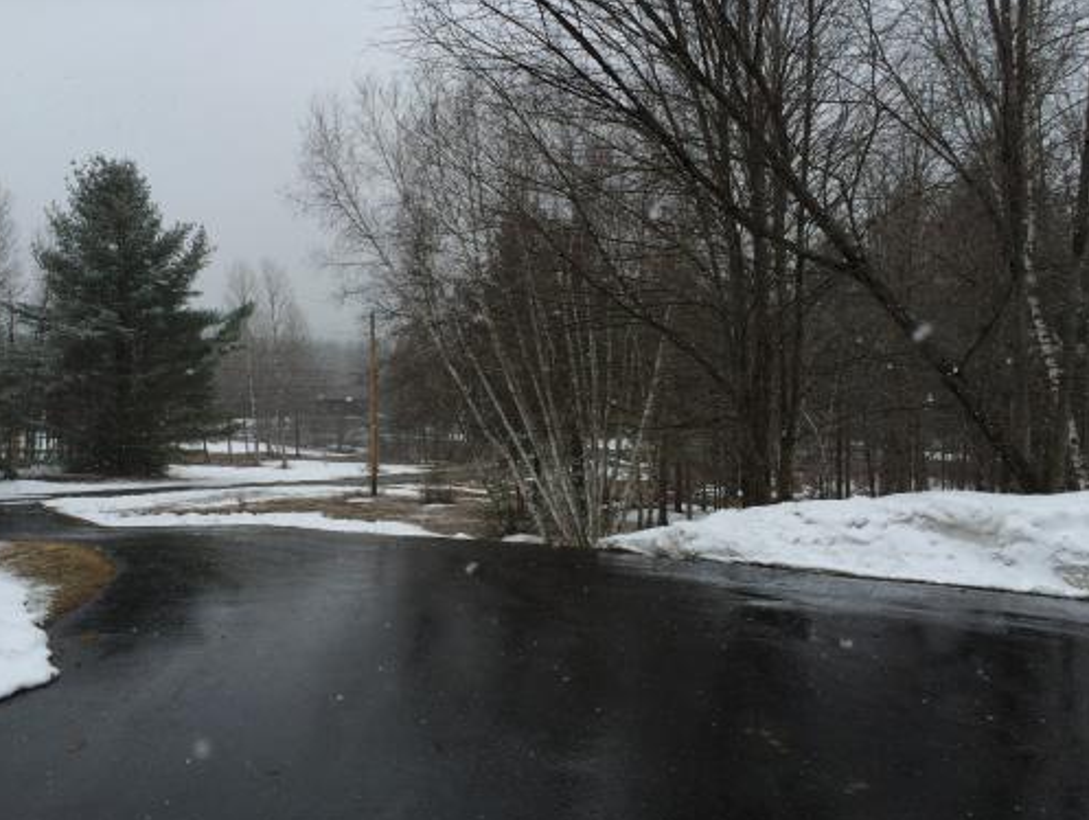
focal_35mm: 35
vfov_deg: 40.8
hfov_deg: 52.4
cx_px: 471
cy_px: 397
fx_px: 1102
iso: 32
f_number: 2.2
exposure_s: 1/954
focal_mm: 4.12
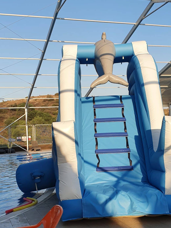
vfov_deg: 39.7
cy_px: 119
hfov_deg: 30.3
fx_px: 316
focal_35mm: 48
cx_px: 92
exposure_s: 1/1268
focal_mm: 4.32
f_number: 2.4
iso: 50
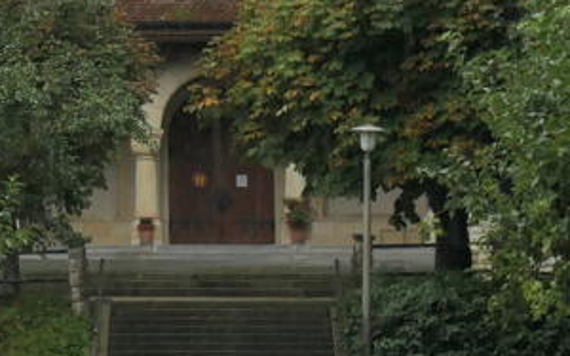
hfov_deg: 10.1
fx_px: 3167
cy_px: -194
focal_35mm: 204
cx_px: -103
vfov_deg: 6.3
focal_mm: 14.7
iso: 200
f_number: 3.9
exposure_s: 1/160
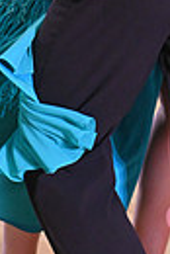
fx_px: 2211
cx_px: 282
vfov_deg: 6.5
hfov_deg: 4.4
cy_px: -176
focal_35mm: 313
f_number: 5
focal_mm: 70
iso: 3200
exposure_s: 1/400
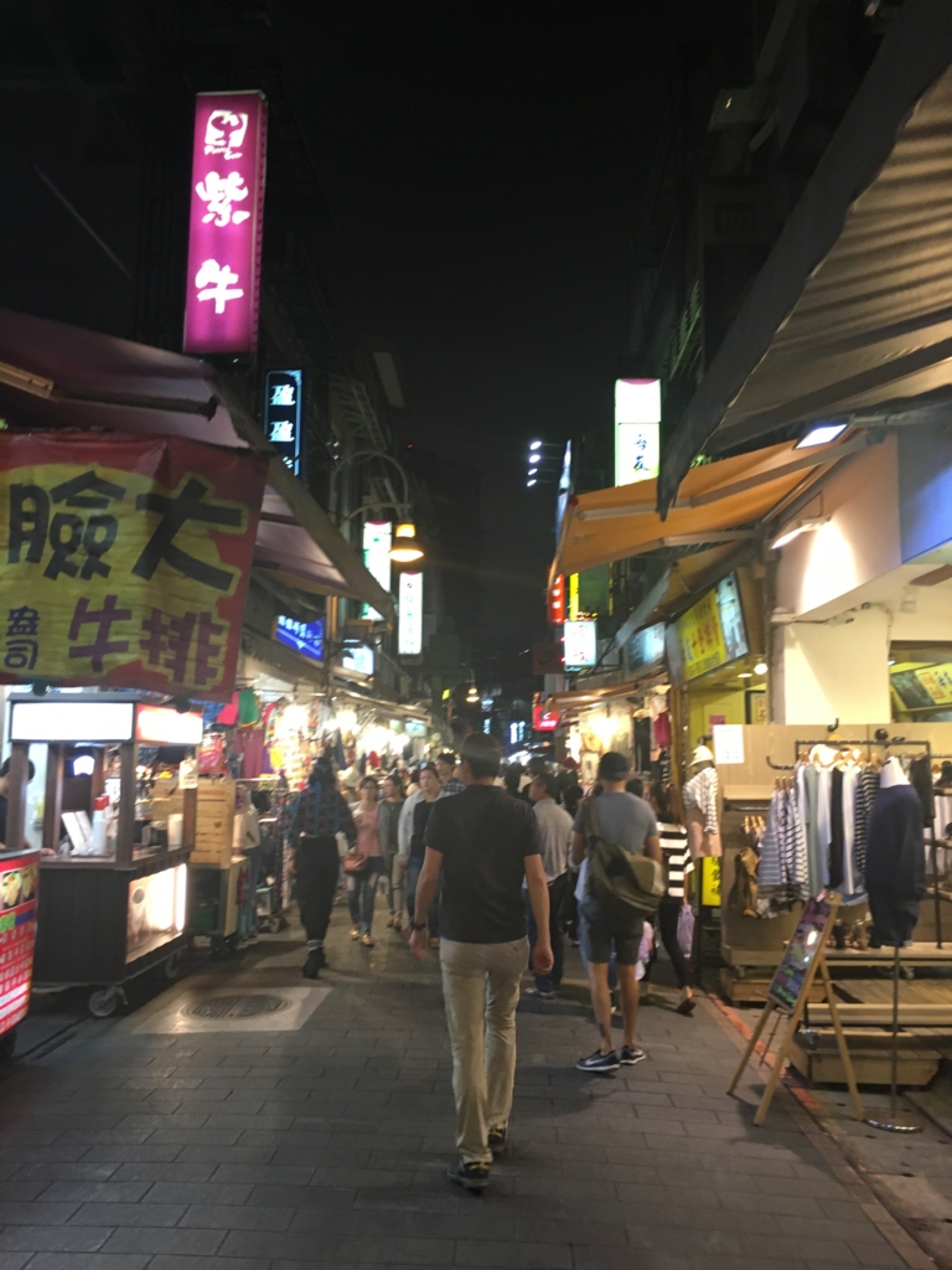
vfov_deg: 61.7
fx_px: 1063
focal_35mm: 29
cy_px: 635
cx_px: 476
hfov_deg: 48.2
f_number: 2.2
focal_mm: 4.15
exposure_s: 1/30
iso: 125
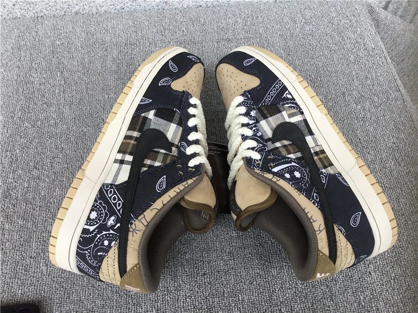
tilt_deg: -59.2
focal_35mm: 31
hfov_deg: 58.4
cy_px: 156
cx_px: 209
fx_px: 374
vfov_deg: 45.4
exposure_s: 1/276
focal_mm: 3.3
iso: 25
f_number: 2.4
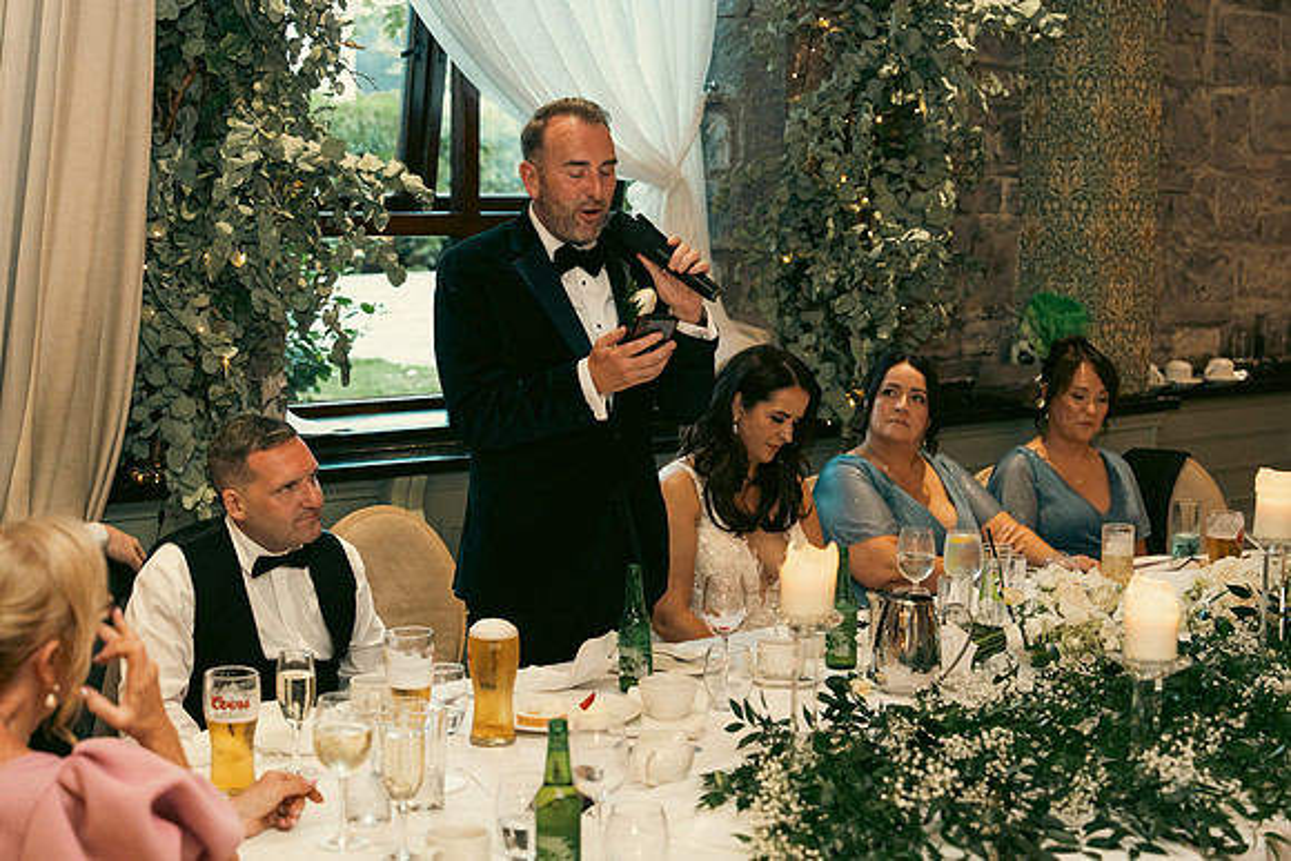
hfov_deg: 31.4
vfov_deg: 21.3
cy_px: 430
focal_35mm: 64
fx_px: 2296
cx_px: 646
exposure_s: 1/160
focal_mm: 64
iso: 2500
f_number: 3.5
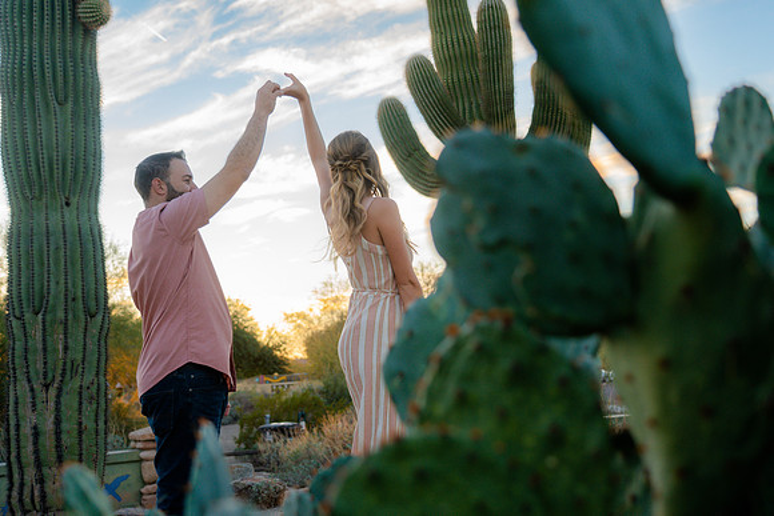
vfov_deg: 29.7
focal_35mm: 45
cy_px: 238
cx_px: 416
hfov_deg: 43.4
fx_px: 972
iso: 400
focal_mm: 42
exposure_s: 1/200
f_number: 4
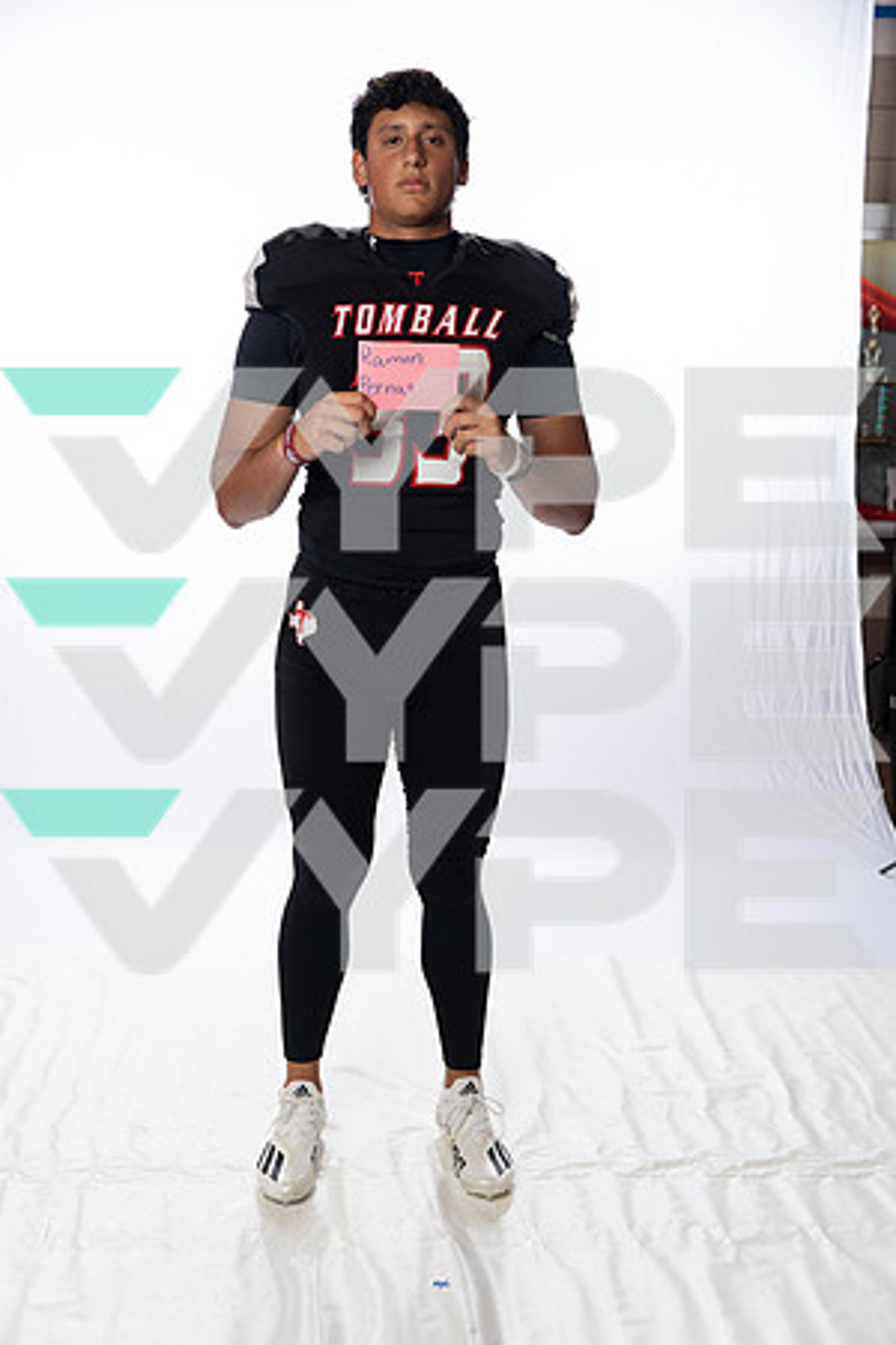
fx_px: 1568
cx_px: 448
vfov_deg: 46.4
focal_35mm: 42
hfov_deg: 31.9
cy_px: 672
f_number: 4
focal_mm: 42
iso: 400
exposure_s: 1/250
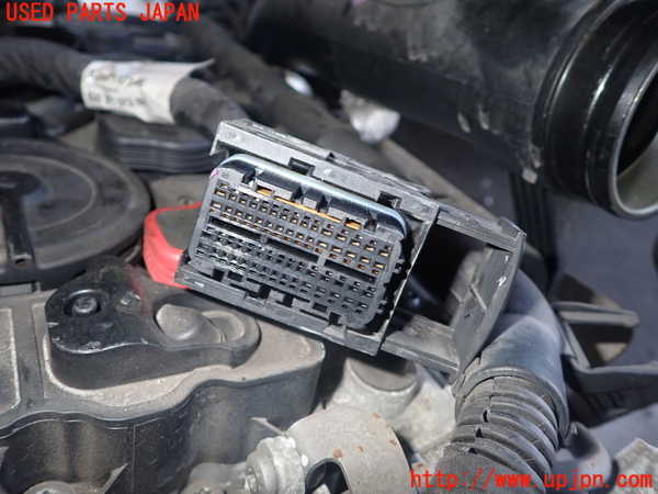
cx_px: 329
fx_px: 532
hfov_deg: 63.4
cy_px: 247
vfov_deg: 49.7
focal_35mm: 28
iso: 200
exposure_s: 1/30
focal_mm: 5.05
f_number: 6.3
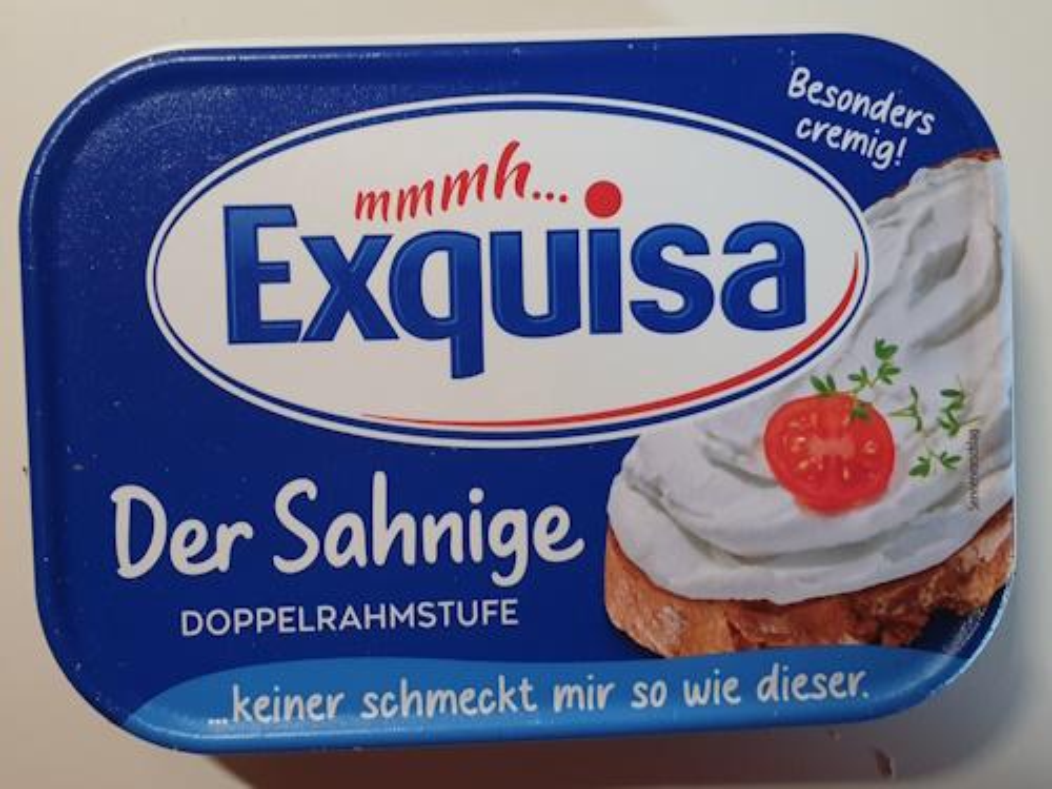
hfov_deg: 67.3
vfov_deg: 53.1
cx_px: 526
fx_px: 790
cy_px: 394
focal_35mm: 26
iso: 320
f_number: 2.4
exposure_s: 1/25
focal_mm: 4.3
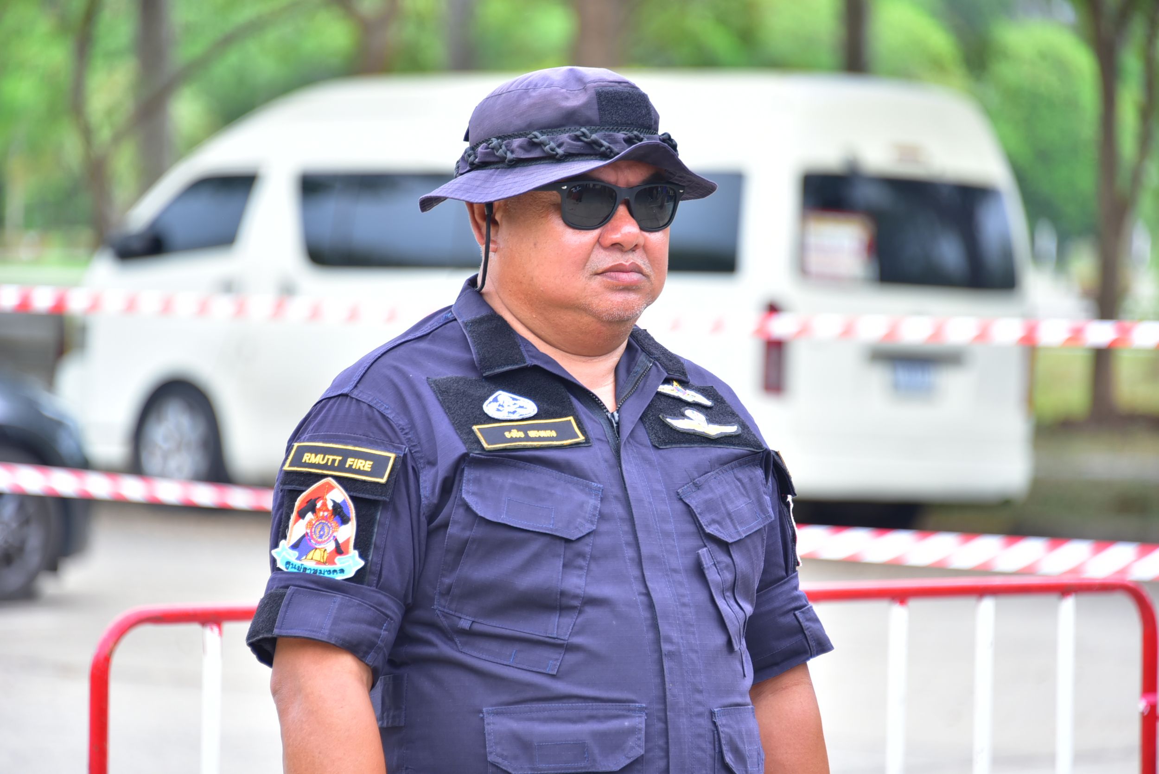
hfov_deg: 8.9
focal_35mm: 230
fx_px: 7407
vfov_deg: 6.0
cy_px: 387
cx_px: 580
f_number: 5.6
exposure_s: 1/200
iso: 400
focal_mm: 230
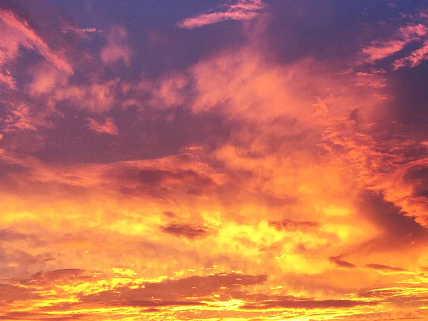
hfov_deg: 30.3
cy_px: 60
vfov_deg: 22.6
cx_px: 204
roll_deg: -1.2
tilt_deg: +22.4
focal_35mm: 64
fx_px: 791
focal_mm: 4.15
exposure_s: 1/120
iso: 50
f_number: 2.2
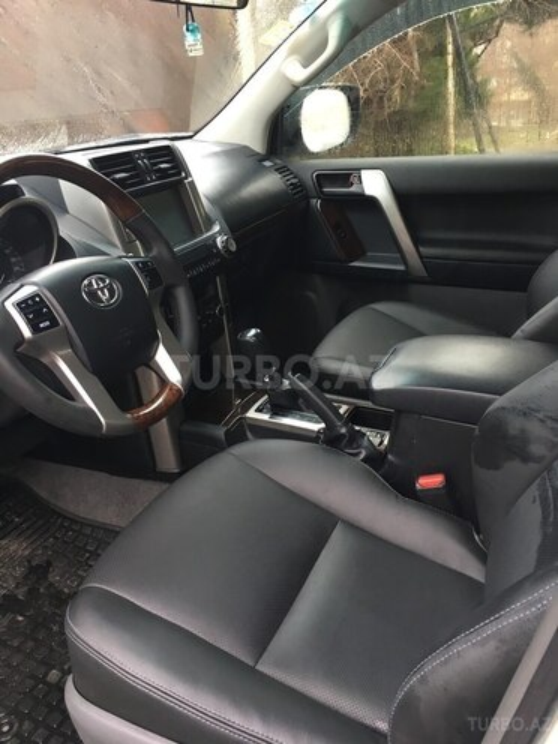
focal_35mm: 29
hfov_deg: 48.2
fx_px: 623
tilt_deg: -25.3
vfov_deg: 61.7
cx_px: 279
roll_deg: +5.9
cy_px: 372
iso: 64
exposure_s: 1/33
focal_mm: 4.15
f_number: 2.2
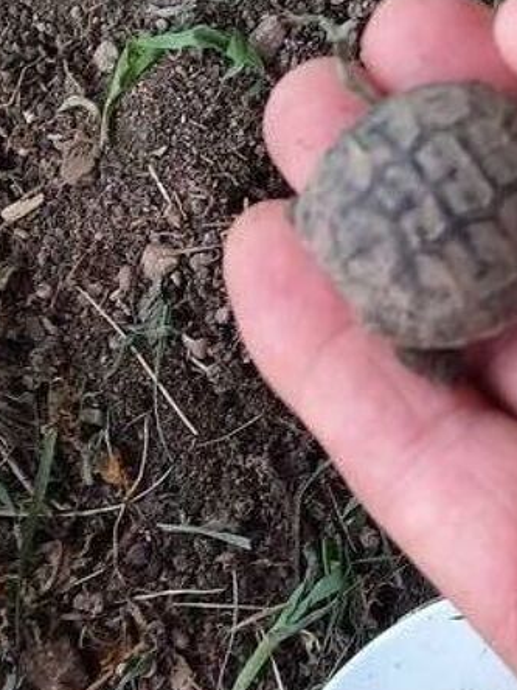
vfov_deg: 26.0
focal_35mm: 75
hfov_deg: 19.3
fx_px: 1494
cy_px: 332
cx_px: 461
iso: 40
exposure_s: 1/100
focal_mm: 4.6
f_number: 2
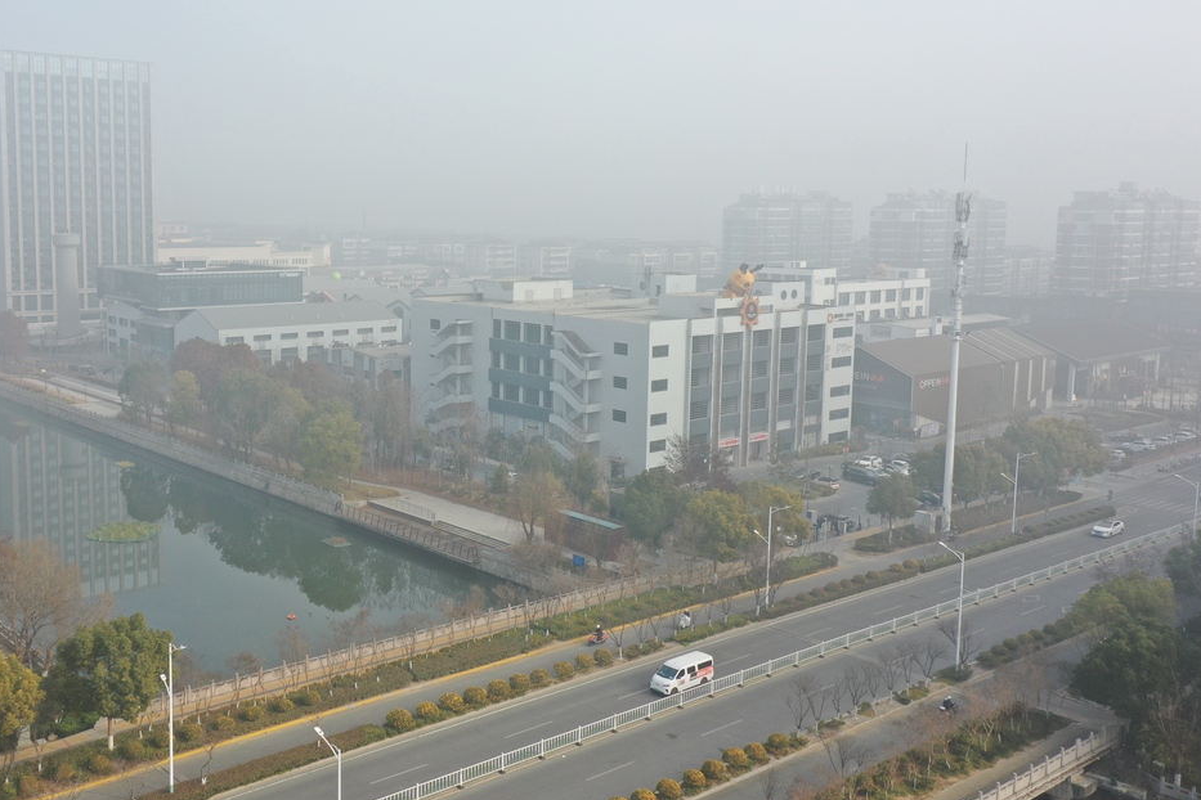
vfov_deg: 36.8
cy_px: 350
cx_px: 460
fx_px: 1201
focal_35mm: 36
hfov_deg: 52.6
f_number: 5.6
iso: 100
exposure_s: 1/320
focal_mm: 10.26
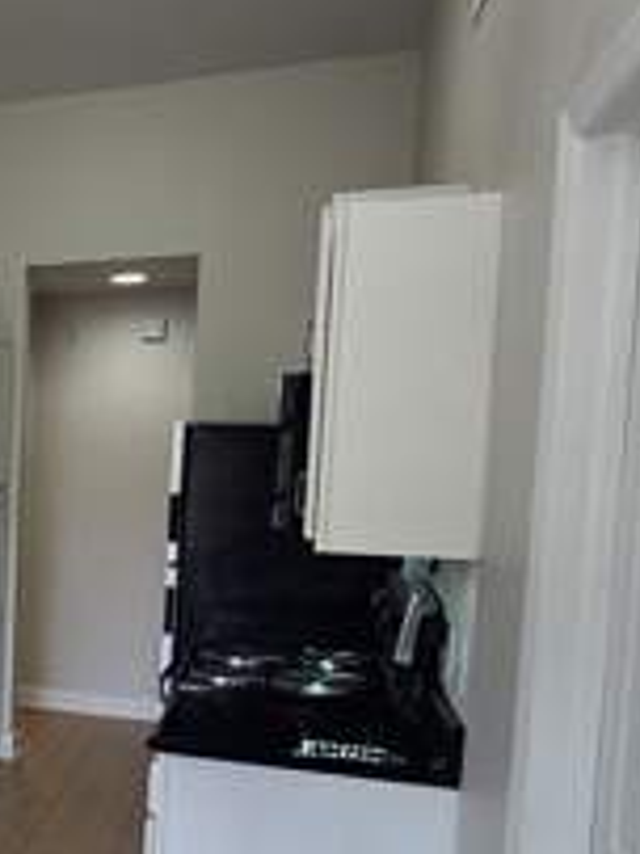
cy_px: 555
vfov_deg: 45.2
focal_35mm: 41
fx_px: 1012
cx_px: -274
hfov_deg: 26.9
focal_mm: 2.2
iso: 50
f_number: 2.2
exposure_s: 1/60
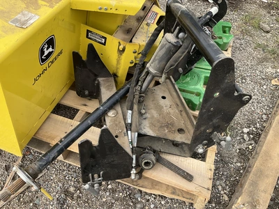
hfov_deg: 61.7
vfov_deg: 48.2
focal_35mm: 29
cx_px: 140
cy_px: 104
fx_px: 234
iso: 25
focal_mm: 3
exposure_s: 1/586
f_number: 1.8
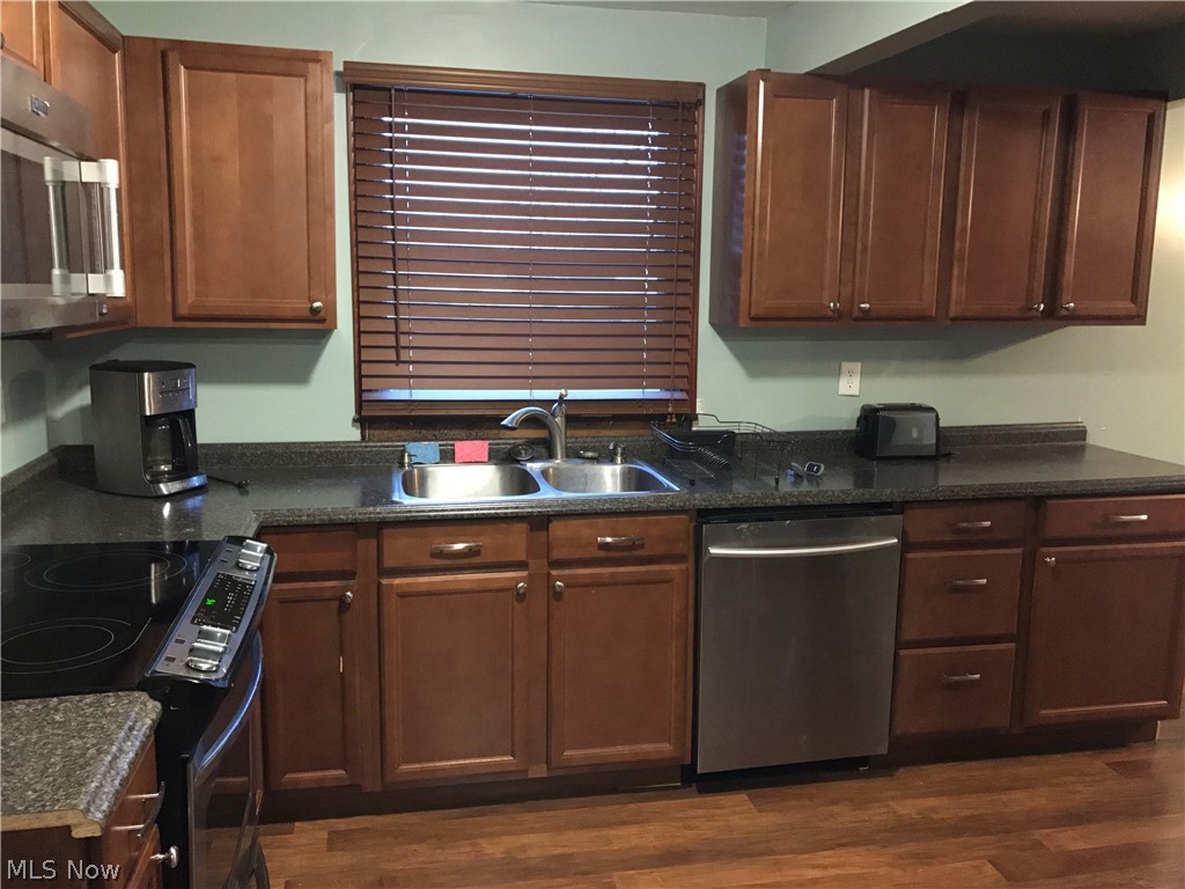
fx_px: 959
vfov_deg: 49.7
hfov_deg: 63.4
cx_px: 592
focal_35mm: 28
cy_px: 444
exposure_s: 1/15
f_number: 1.8
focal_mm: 3.99
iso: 250
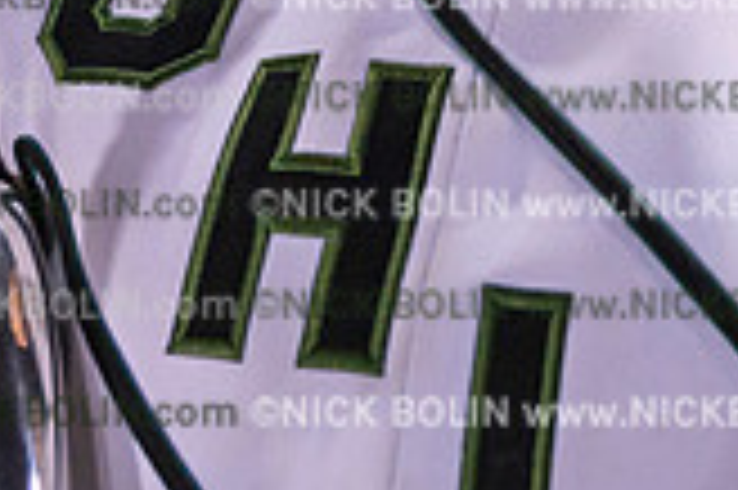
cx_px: 594
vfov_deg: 14.6
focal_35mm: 85
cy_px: -319
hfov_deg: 23.6
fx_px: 1741
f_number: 4.5
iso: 5000
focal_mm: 24
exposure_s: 1/640
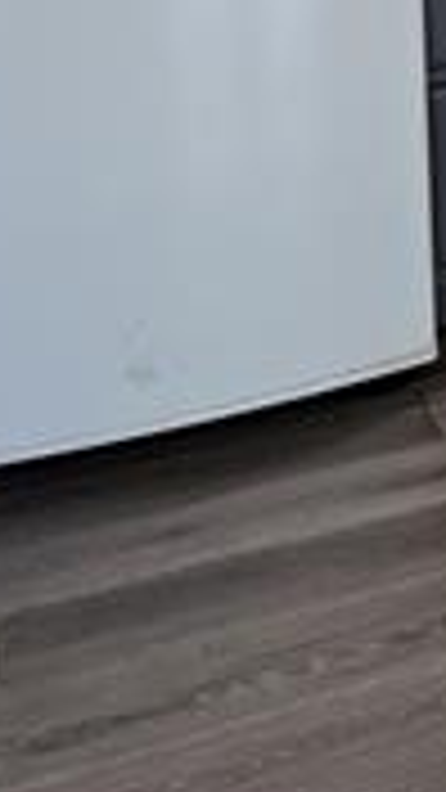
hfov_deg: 9.0
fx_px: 2397
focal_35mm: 114
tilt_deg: -3.9
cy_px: -508
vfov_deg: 16.5
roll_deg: +0.9
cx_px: 1234
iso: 160
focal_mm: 6.76
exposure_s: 1/60
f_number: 1.78
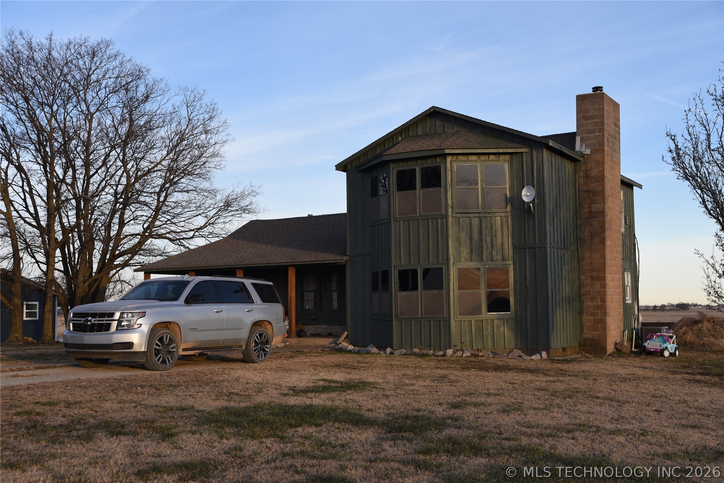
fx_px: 885
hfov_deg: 44.5
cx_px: 362
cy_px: 242
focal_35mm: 44
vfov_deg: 30.5
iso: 100
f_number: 6.3
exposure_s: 1/160
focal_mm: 44
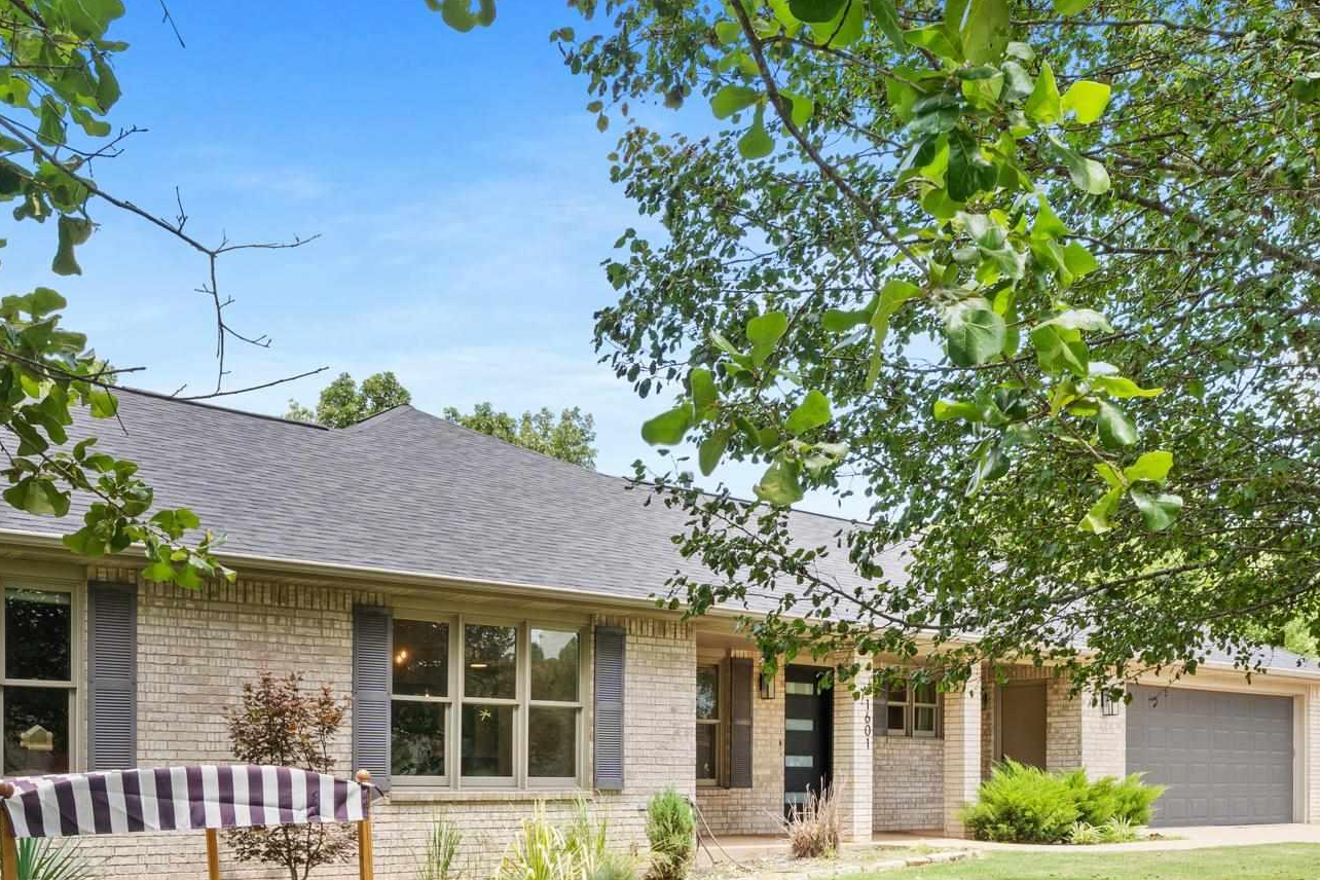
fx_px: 1382
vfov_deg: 33.5
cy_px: 792
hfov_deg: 51.0
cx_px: 616
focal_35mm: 38
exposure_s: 1/60
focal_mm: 12.9
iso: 320
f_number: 8
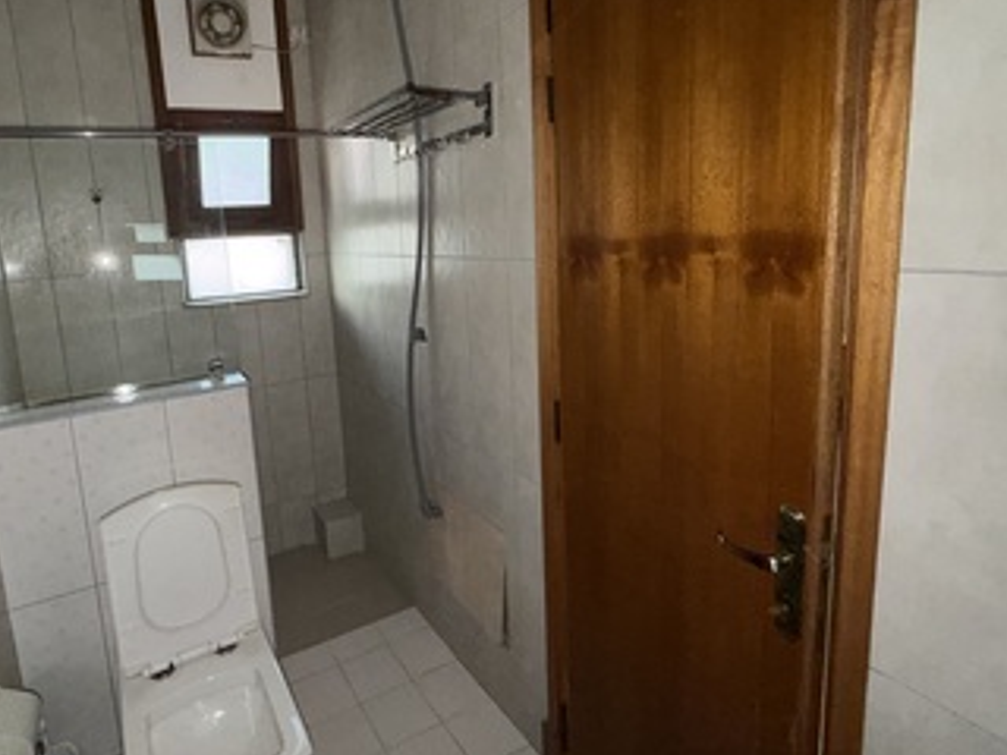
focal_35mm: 20
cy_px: 316
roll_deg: +4.4
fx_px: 582
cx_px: 392
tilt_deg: -8.9
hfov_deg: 80.6
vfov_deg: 65.6
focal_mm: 2.22
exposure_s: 1/40
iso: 250
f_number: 2.2
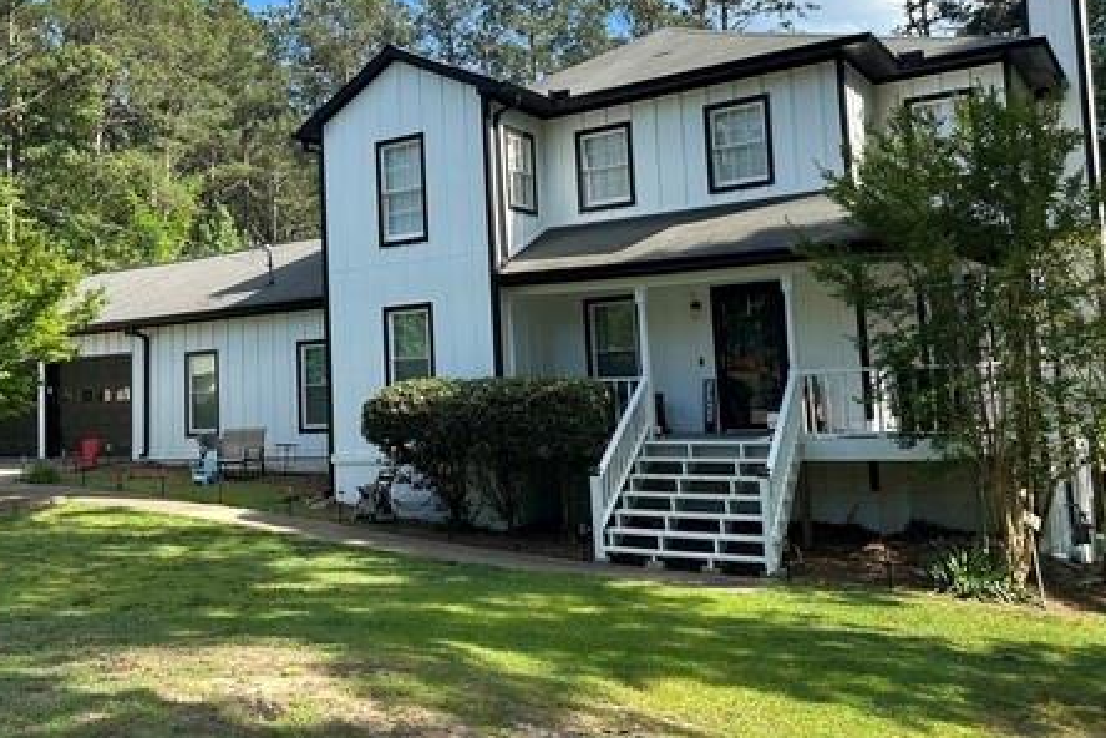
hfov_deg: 52.5
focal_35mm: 36
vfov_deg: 36.7
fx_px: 1106
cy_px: 284
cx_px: 409
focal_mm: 6.86
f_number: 1.78
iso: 80
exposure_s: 1/1562
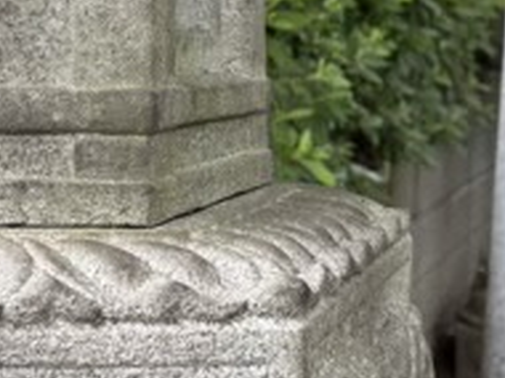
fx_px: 1399
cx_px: 80
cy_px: 33
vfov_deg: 15.2
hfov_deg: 20.2
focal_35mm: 96
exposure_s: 1/121
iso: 40
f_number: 1.6
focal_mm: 5.96
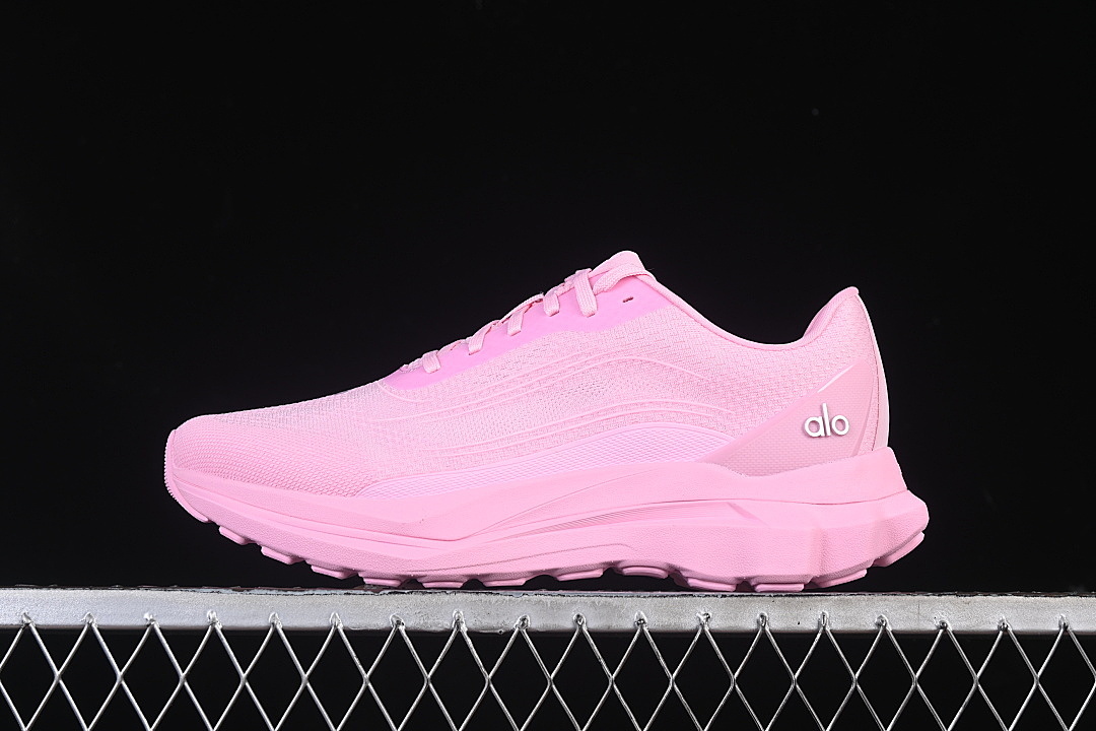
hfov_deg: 27.0
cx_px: 548
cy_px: 366
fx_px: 2283
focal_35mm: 75
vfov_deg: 18.2
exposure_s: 1/80
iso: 160
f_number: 8
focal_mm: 50
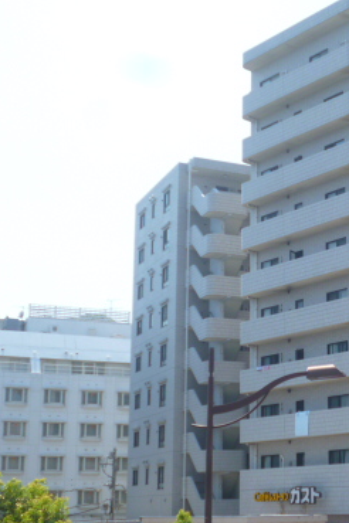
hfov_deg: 20.3
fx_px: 945
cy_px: 289
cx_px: 348
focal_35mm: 65
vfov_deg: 30.9
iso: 100
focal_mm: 6.4
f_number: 3.1
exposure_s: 1/800
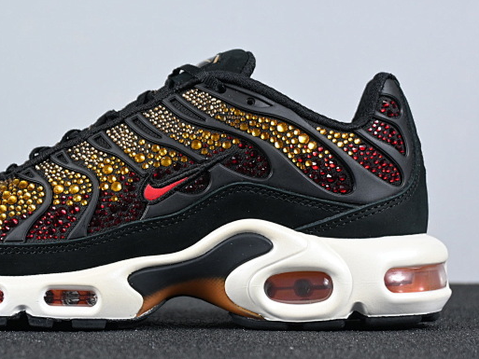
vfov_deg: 16.4
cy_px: 157
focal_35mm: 90
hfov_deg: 21.7
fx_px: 1246
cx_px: 152
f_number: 5.6
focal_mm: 40
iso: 800
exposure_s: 1/125
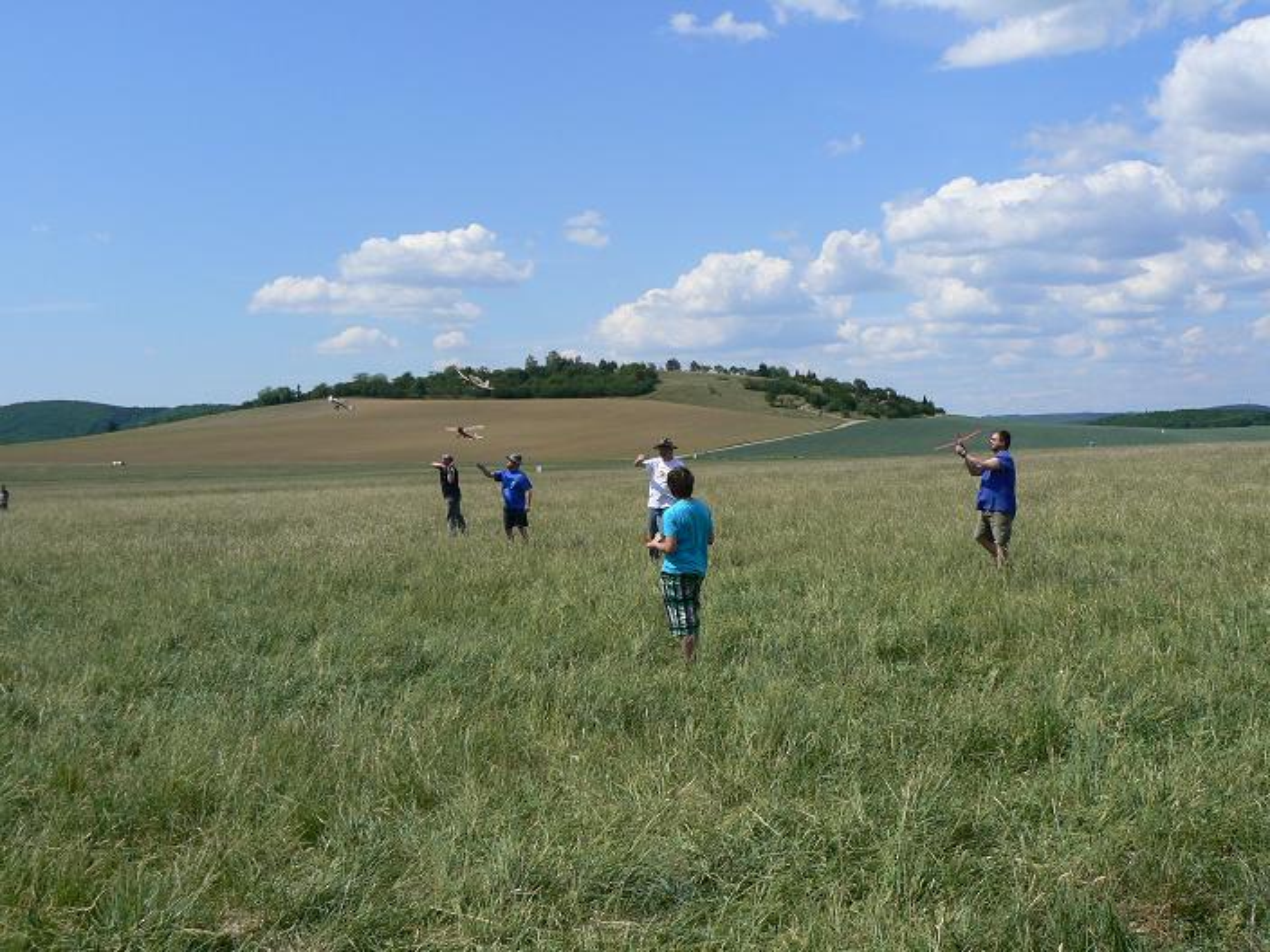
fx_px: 1321
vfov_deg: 39.7
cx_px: 635
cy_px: 476
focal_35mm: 36
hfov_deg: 51.4
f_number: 7.1
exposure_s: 1/500
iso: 80
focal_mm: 6
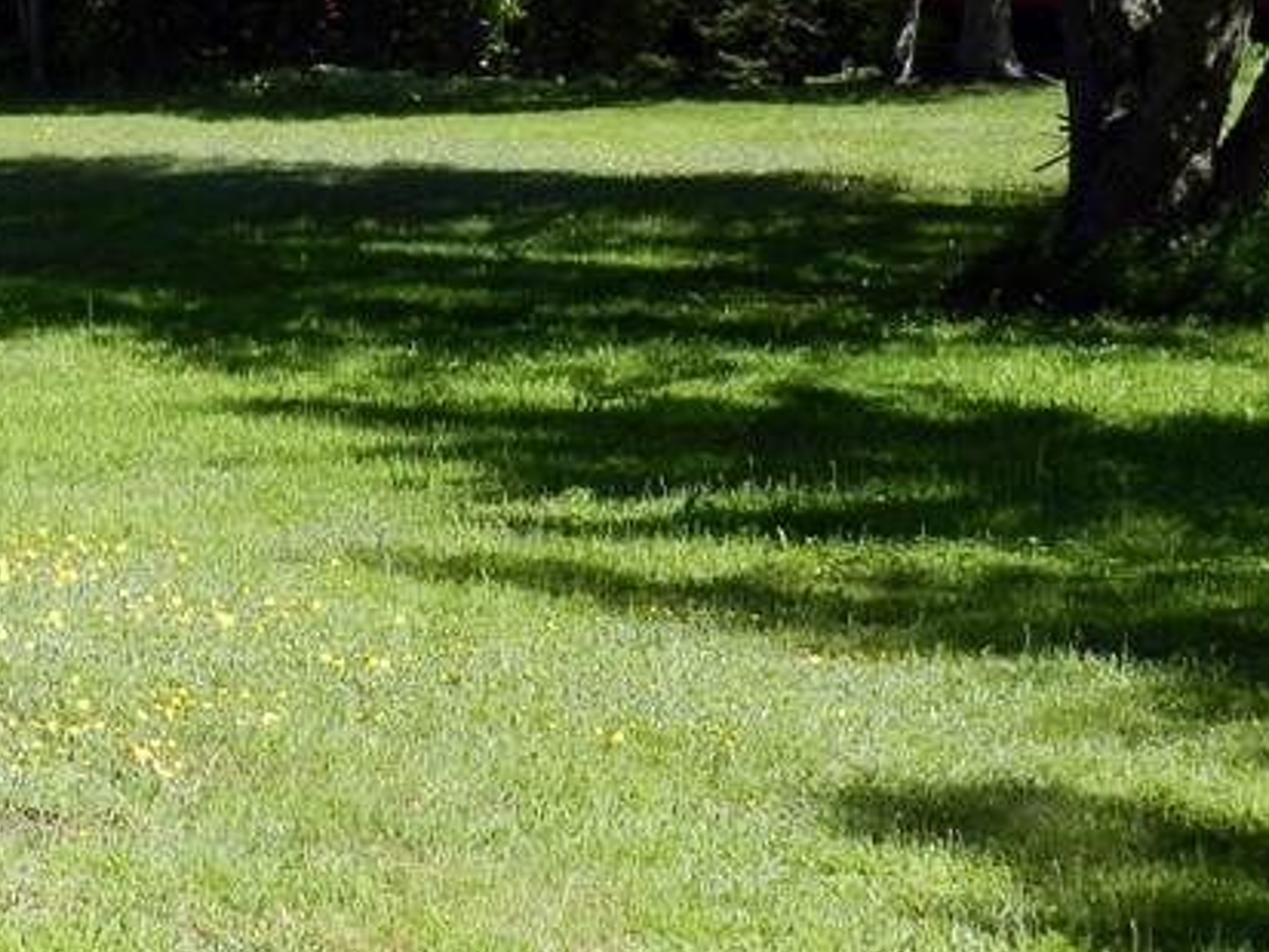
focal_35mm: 114
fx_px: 4180
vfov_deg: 13.0
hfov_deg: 16.5
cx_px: -264
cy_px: 240
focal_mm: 8.1
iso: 160
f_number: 4.2
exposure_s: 1/500
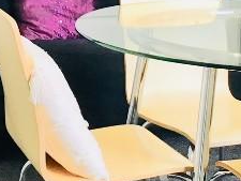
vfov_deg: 11.1
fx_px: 919
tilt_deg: -9.0
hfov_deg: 14.9
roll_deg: -1.8
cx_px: 114
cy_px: -14
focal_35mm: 132
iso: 64
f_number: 2.2
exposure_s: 1/33
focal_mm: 4.15
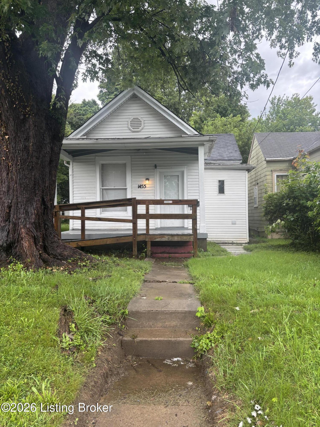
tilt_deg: +1.2
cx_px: 160
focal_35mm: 26
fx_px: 320
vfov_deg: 67.3
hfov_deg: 53.1
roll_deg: -0.8
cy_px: 214
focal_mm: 5.96
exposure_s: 1/330
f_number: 1.6
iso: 50
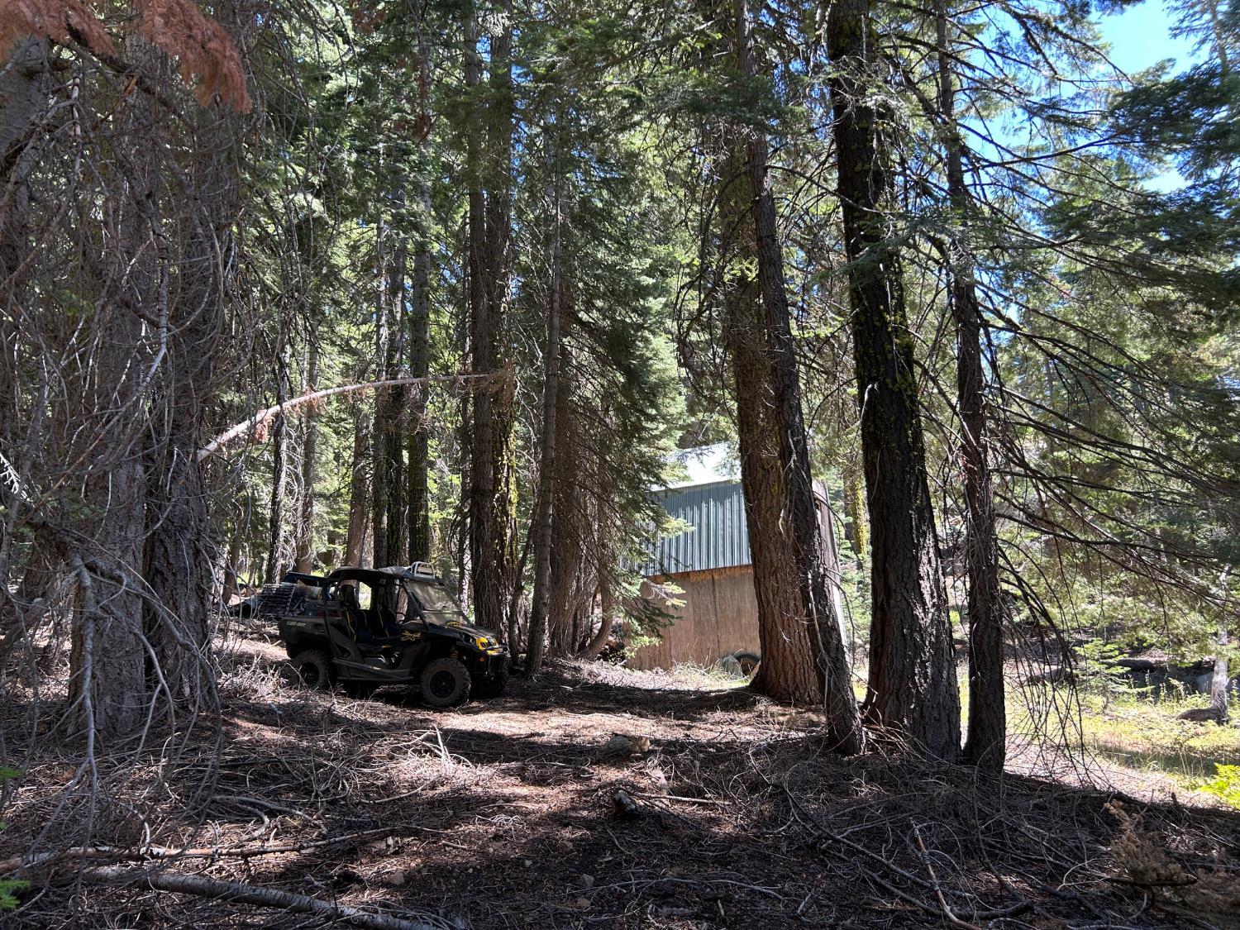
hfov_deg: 67.3
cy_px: 465
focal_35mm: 26
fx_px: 931
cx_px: 620
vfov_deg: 53.1
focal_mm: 5.7
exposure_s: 1/191
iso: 40
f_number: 1.5
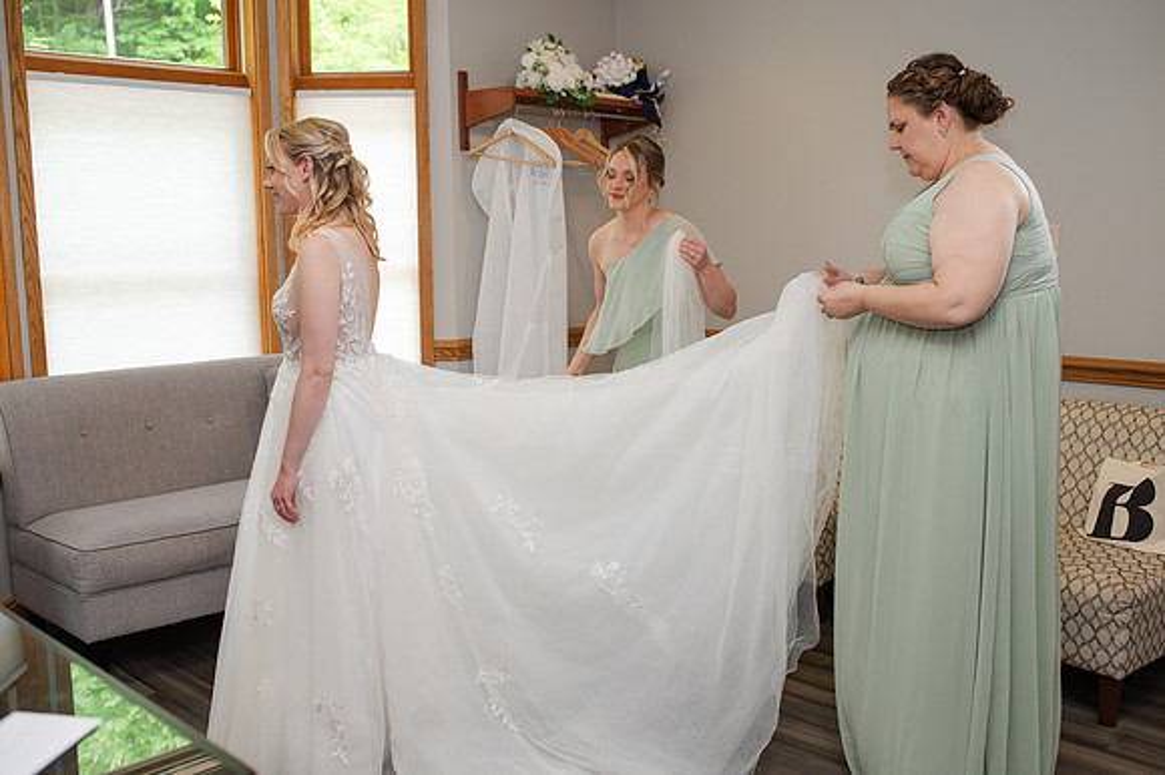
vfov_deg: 37.8
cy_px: 388
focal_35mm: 35
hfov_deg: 54.5
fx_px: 1132
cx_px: 582
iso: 800
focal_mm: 35
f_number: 3.5
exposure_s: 1/200
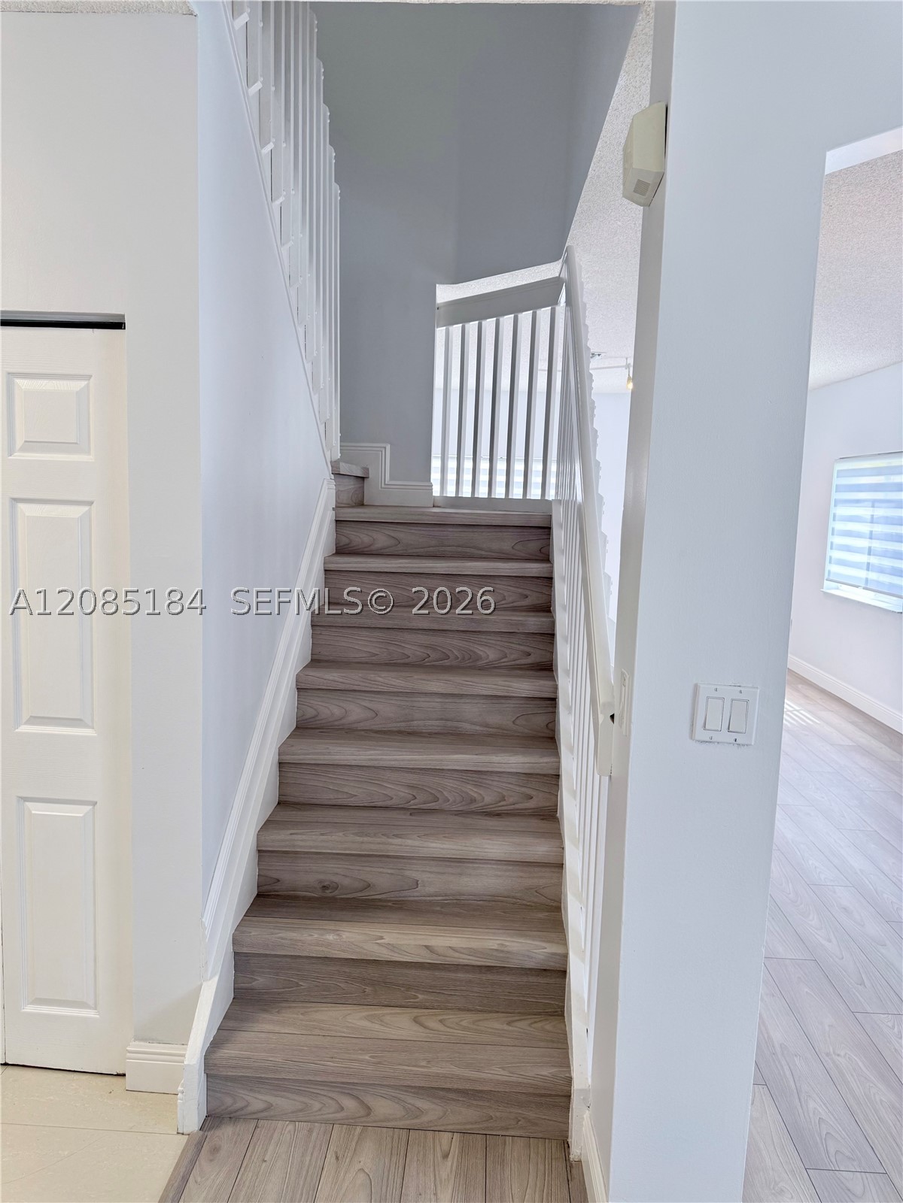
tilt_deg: -7.1
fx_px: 835
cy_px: 602
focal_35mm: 24
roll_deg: -2.5
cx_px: 452
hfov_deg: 56.8
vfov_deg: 71.6
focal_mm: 6.76
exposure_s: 1/120
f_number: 1.78
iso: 100
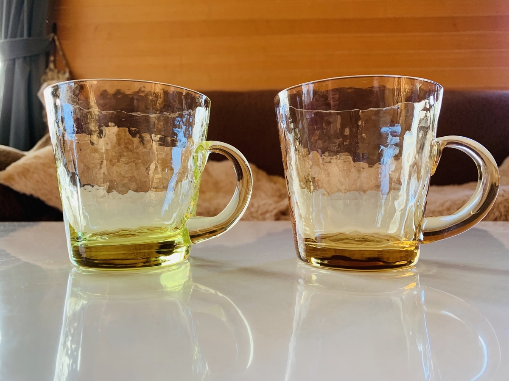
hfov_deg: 67.3
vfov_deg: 53.1
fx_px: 382
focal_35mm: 26
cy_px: 190
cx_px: 254
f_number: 1.8
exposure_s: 1/88
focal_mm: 4.25
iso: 100
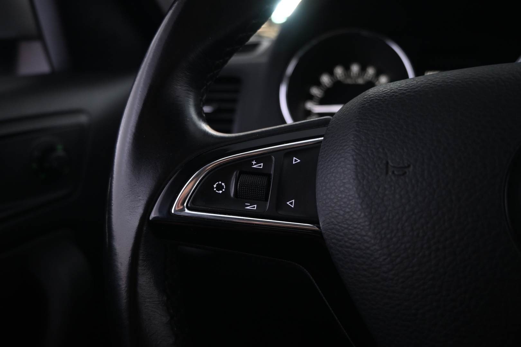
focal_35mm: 24
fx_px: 347
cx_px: 260
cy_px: 174
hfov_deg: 73.7
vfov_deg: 53.1
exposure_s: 1/10
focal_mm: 16
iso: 1000
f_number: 3.5
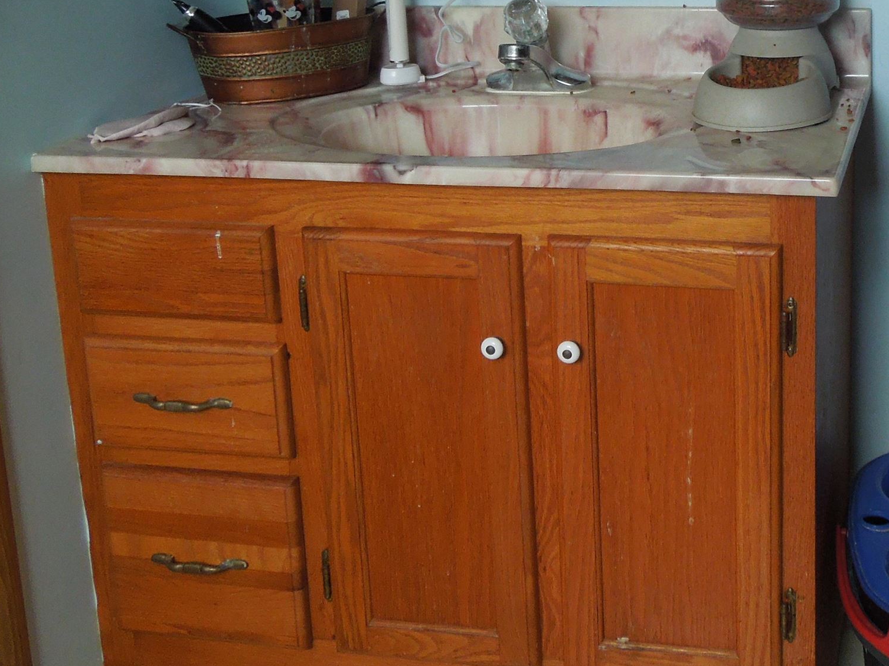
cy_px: 118
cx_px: 711
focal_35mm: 51
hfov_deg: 36.2
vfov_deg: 27.9
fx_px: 1310
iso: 280
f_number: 3.3
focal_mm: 4.5
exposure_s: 1/30
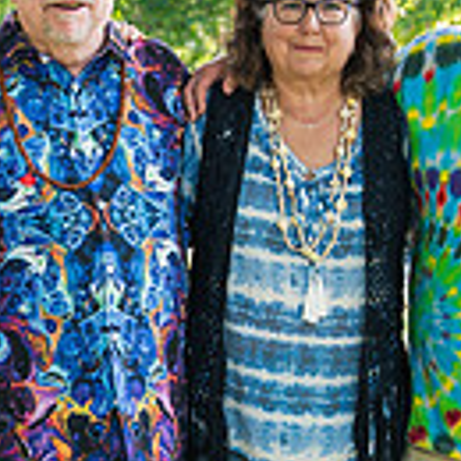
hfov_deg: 11.9
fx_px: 2170
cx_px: -39
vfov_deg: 12.1
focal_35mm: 144
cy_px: 330
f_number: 3.5
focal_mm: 38
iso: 800
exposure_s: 1/320
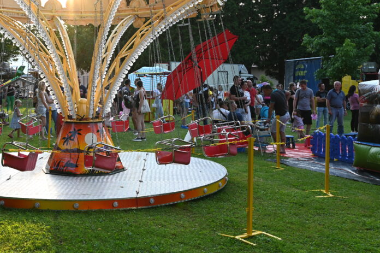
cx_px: 114
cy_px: 72
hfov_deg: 39.0
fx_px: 527
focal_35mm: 50
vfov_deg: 26.7
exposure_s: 1/640
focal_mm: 34
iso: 800
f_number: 5
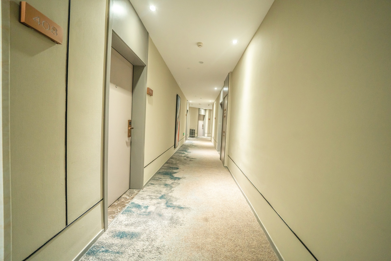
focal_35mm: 12
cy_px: 130
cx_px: 196
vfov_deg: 90.0
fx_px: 130
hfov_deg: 112.6
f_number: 4
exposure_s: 1/80
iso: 2500
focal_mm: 12
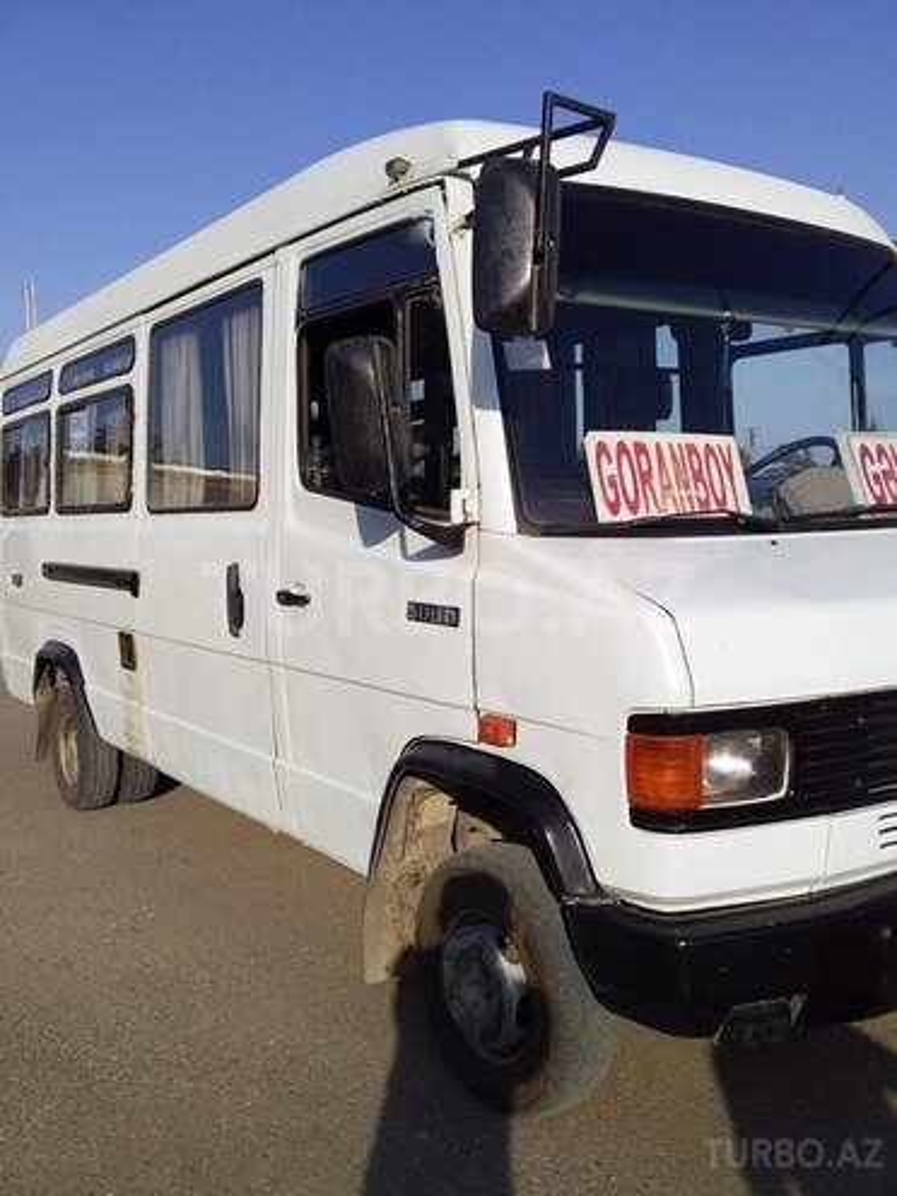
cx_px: 448
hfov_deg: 45.4
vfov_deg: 58.4
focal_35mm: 31
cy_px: 598
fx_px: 1071
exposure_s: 1/1805
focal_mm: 3.3
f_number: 2.2
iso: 40
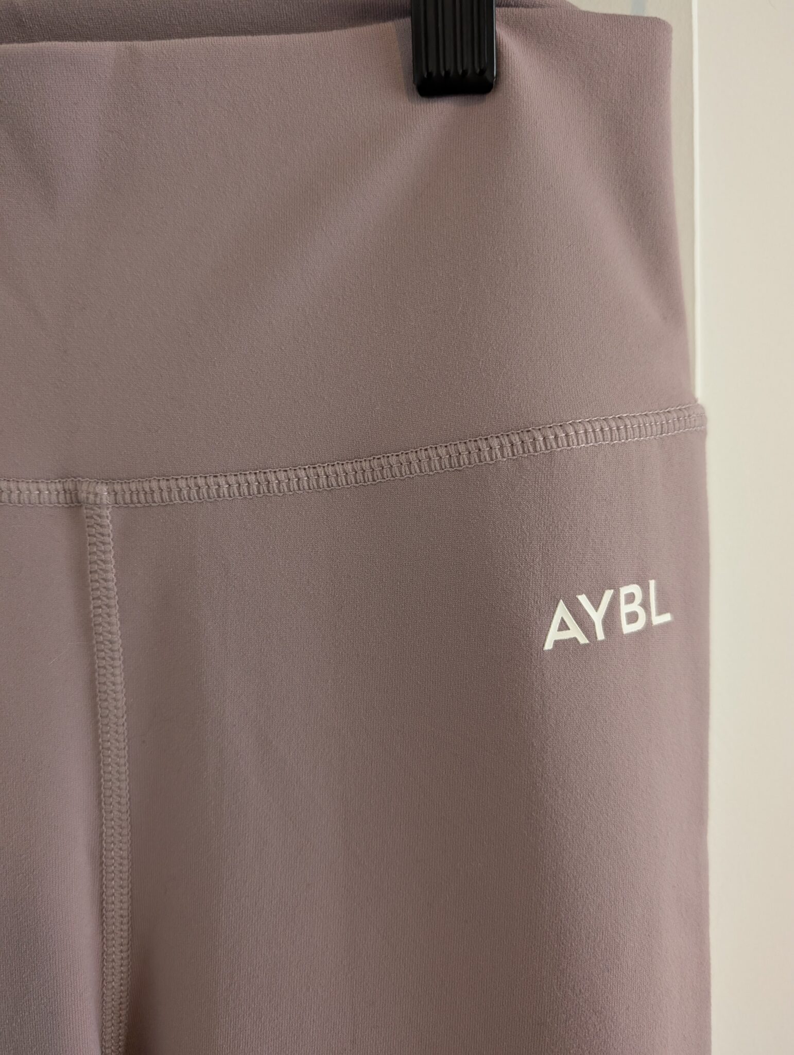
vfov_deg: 71.5
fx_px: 732
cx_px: 397
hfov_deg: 56.9
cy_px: 528
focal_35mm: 24
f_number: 1.68
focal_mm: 6.9
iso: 276
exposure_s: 1/120
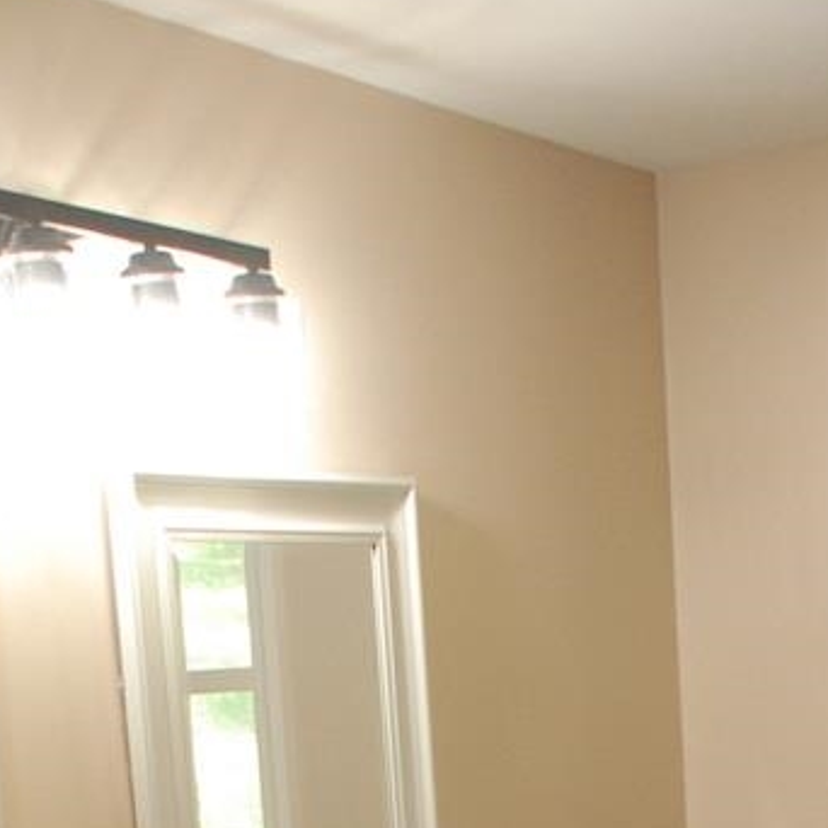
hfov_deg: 20.6
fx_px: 2273
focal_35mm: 84
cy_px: 1169
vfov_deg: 18.7
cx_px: 454
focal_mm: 22
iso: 1600
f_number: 4.5
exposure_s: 1/90
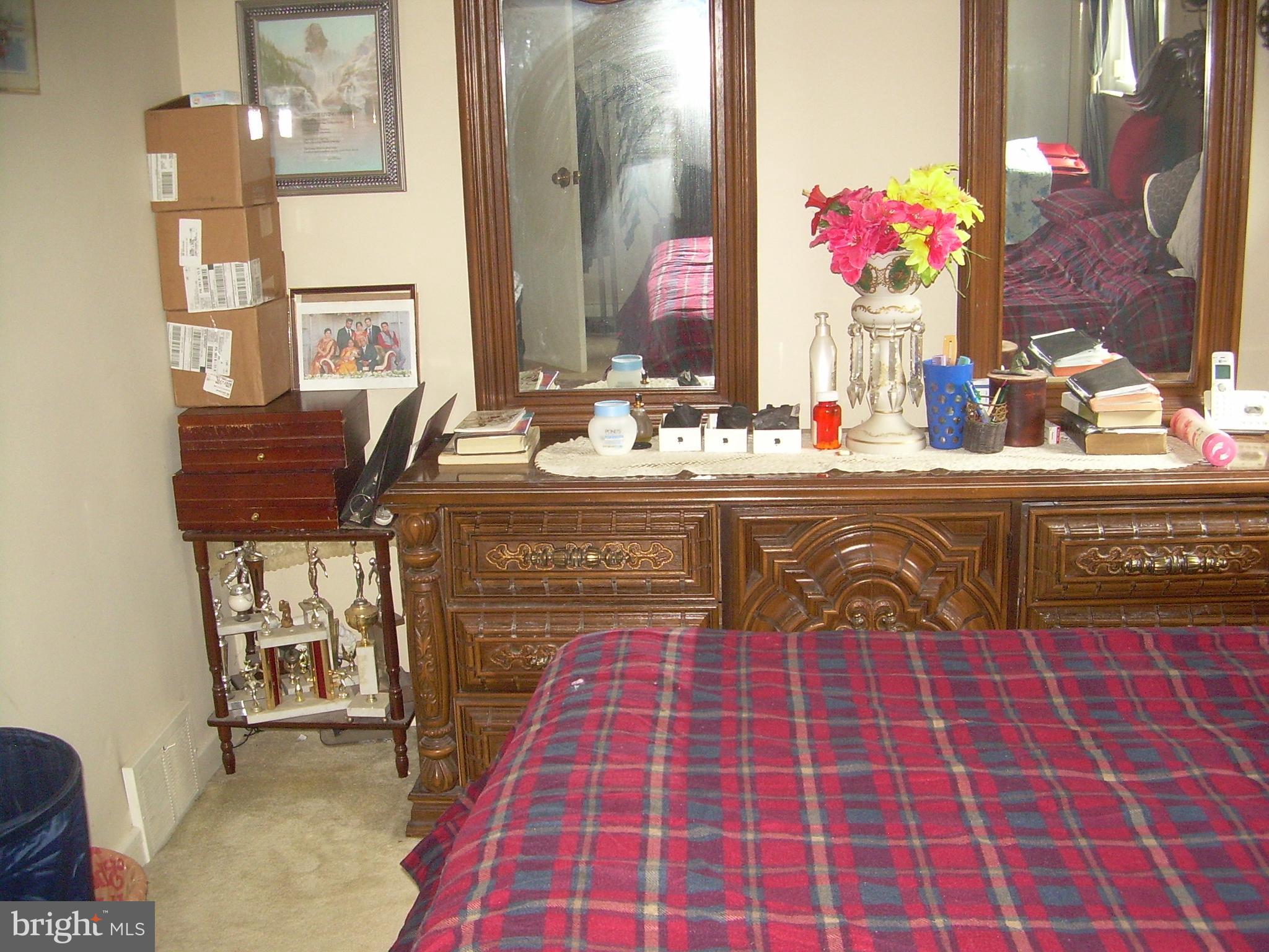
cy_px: 476
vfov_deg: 37.7
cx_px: 634
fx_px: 1393
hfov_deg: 49.0
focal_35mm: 38
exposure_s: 1/60
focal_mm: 6.3
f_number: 2.8
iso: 200
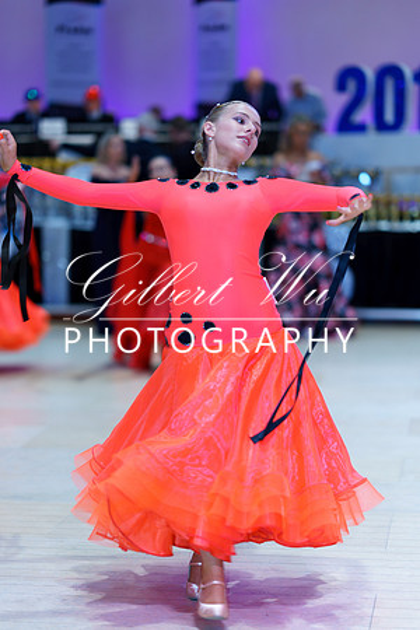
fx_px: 1487
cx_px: 210
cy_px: 315
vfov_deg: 23.9
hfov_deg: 16.1
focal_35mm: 85
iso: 200
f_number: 1.4
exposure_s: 1/200
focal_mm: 85
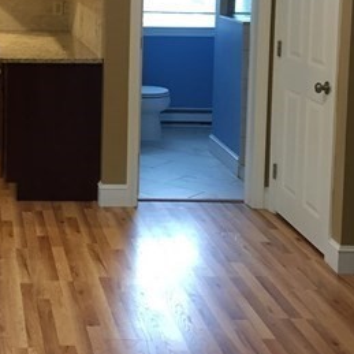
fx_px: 879
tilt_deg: -4.8
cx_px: -11
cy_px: 46
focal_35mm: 76
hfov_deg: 21.8
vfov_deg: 22.3
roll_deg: -1.1
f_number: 2.2
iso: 100
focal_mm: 4.15
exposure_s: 1/30
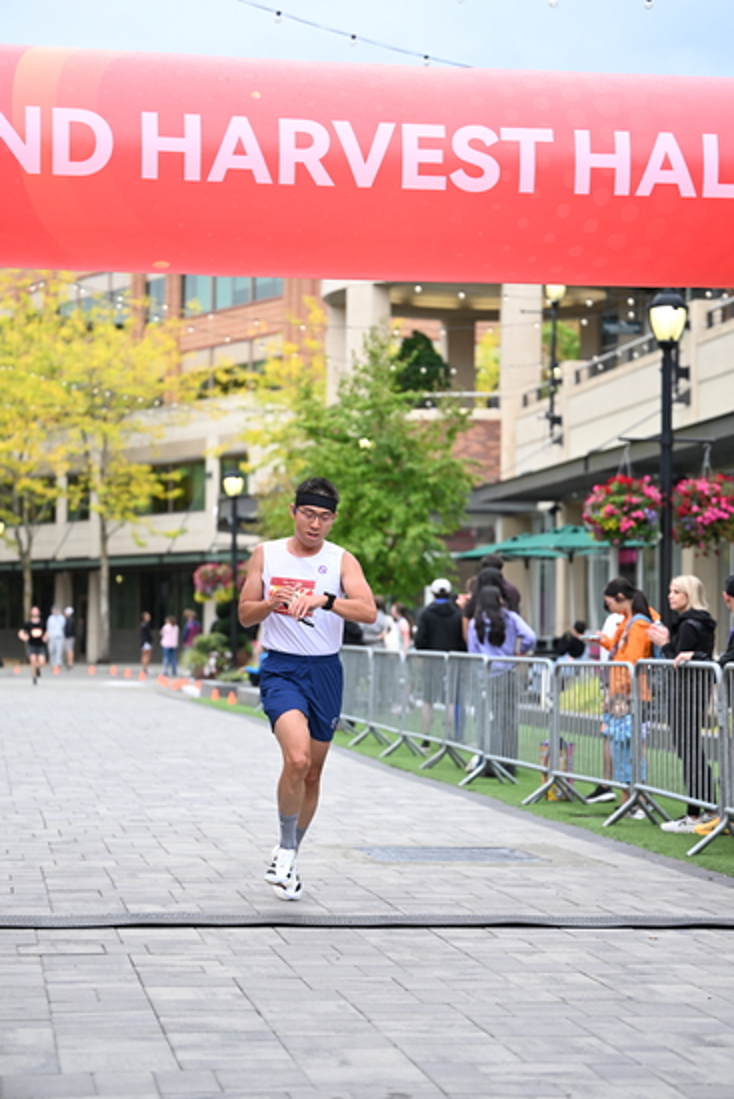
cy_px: 550
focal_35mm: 81
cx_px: 367
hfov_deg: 16.9
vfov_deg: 25.1
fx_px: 2475
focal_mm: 81
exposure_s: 1/2000
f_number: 2.8
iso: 800
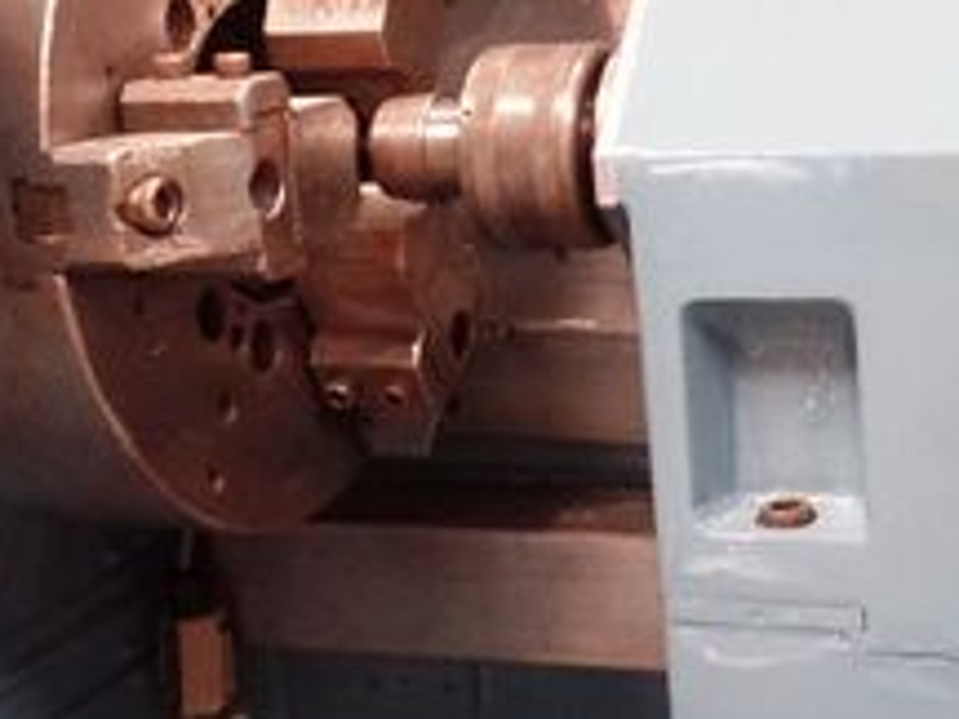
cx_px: 726
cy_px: 475
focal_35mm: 85
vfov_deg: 17.3
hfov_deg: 22.8
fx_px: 2355
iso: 400
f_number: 2.8
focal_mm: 4.1
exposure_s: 1/30
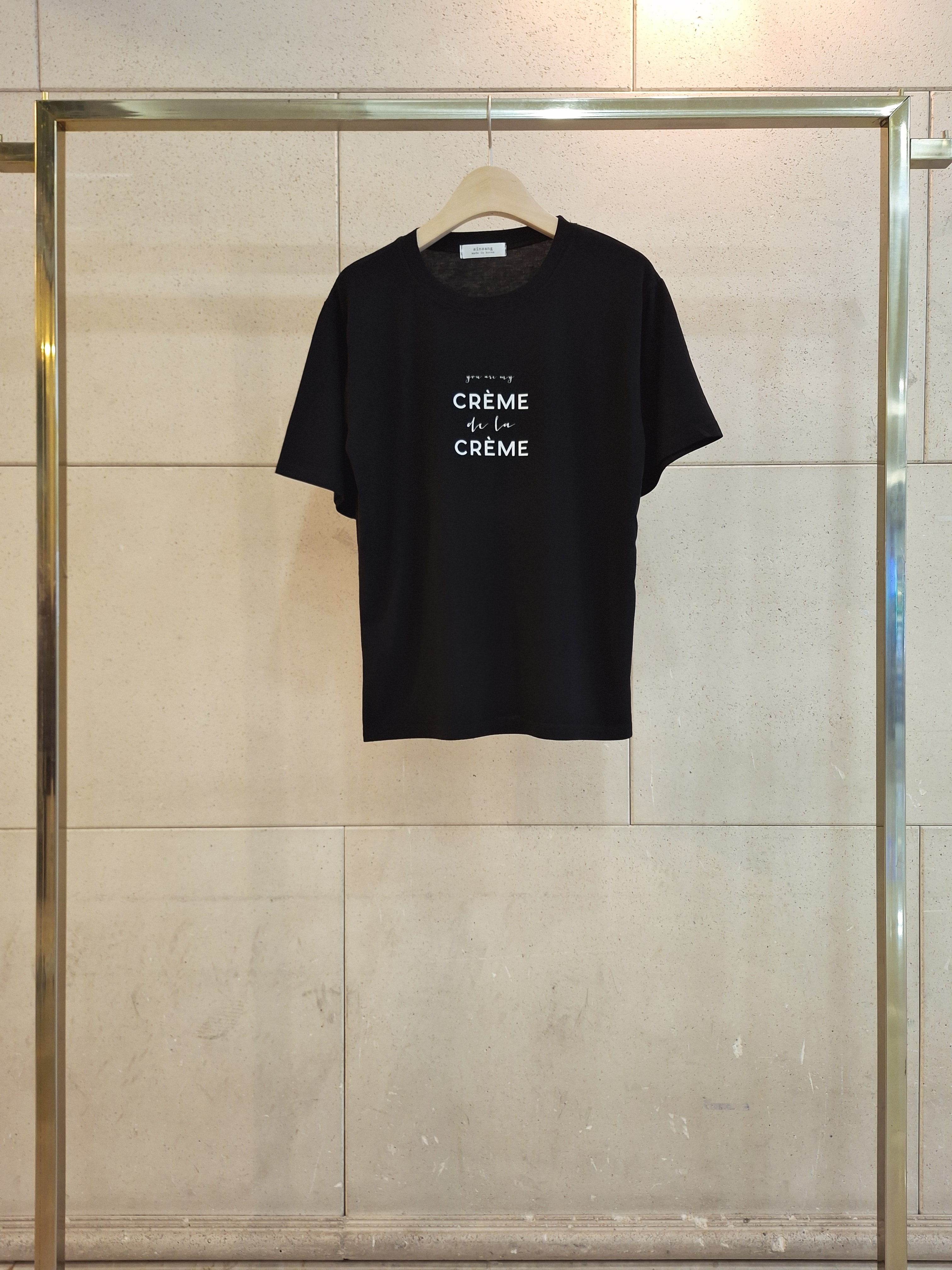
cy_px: 635
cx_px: 476
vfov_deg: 69.4
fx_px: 917
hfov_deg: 54.9
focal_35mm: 25
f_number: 1.8
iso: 160
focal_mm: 5.23
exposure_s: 1/60
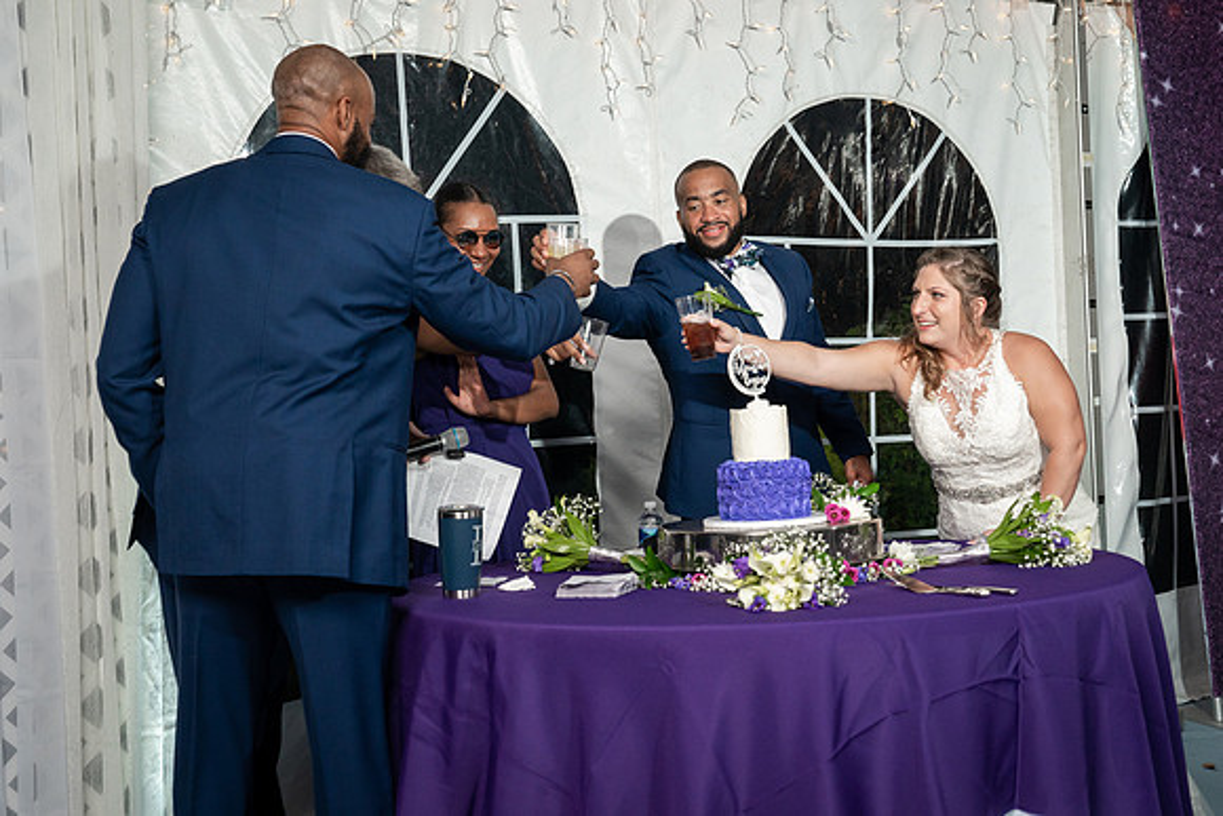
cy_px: 408
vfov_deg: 26.7
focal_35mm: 51
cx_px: 608
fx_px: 1718
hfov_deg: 39.2
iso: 1600
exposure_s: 1/200
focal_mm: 50
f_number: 5.6
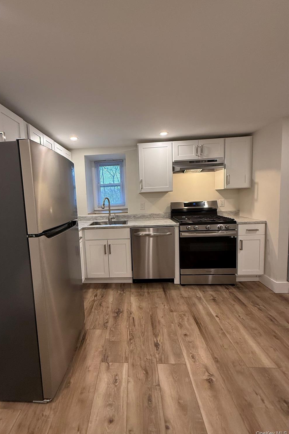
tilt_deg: -5.6
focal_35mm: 15
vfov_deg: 100.4
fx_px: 181
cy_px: 214
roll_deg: +2.0
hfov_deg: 76.8
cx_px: 122
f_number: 2.2
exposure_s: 1/120
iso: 250
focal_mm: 2.22
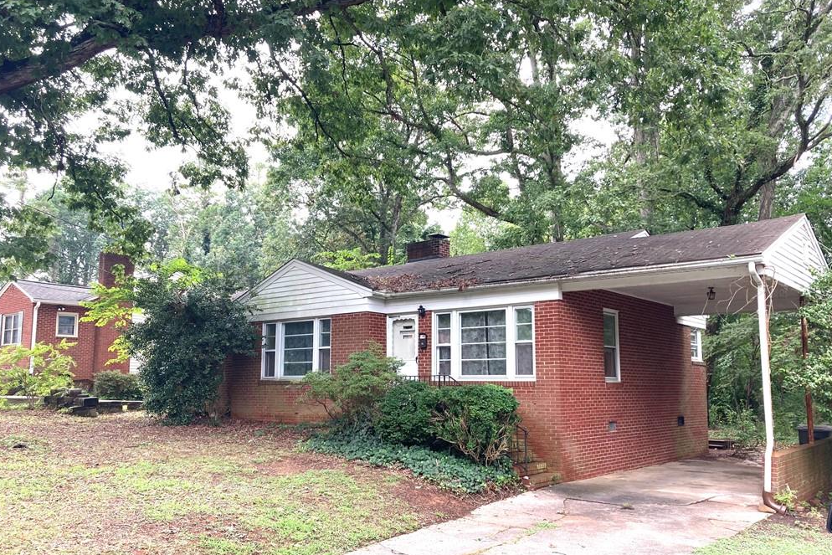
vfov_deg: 43.5
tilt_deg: +6.5
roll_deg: -0.5
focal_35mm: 30
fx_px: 693
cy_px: 319
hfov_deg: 61.9
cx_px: 409
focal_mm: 3.99
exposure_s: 1/169
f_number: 1.8
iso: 20
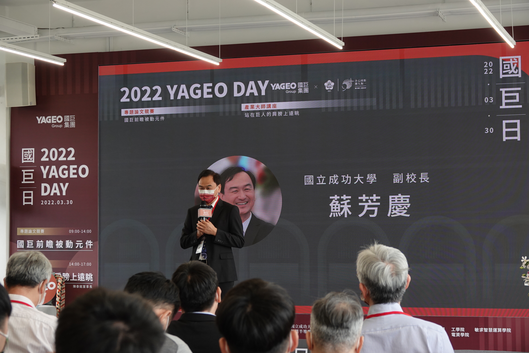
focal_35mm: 77
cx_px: 264
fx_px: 1131
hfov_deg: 26.3
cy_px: 176
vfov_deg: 17.7
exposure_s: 1/80
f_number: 3.5
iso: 250
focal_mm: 28.07
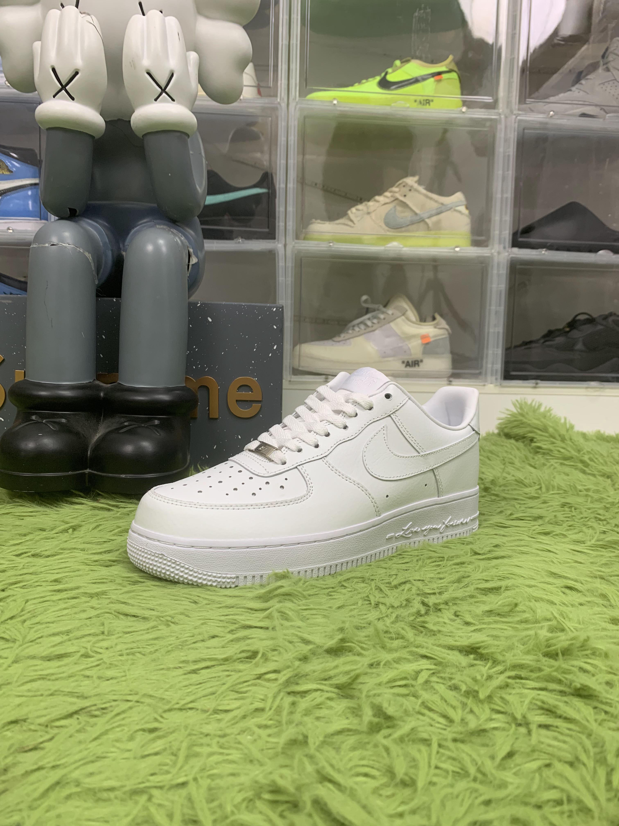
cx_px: 310
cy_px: 413
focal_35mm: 26
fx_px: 620
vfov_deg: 67.3
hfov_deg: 53.1
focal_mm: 4.25
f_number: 1.8
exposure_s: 1/71
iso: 100
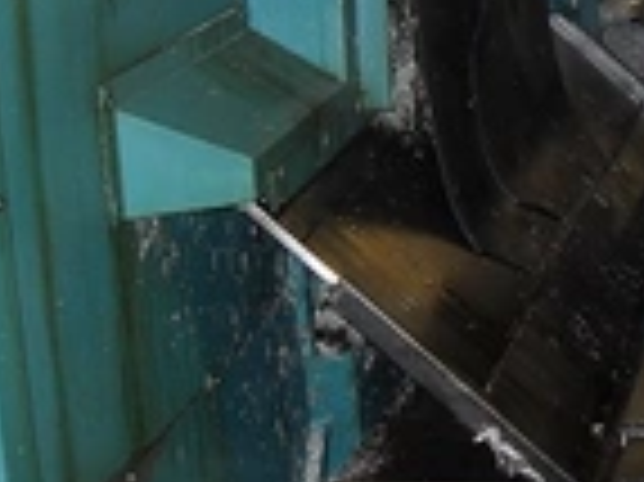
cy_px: -18
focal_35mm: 95
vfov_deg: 15.2
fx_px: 1766
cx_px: 856
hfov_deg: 19.0
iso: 120
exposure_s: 1/45
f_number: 2.8
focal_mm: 6.3
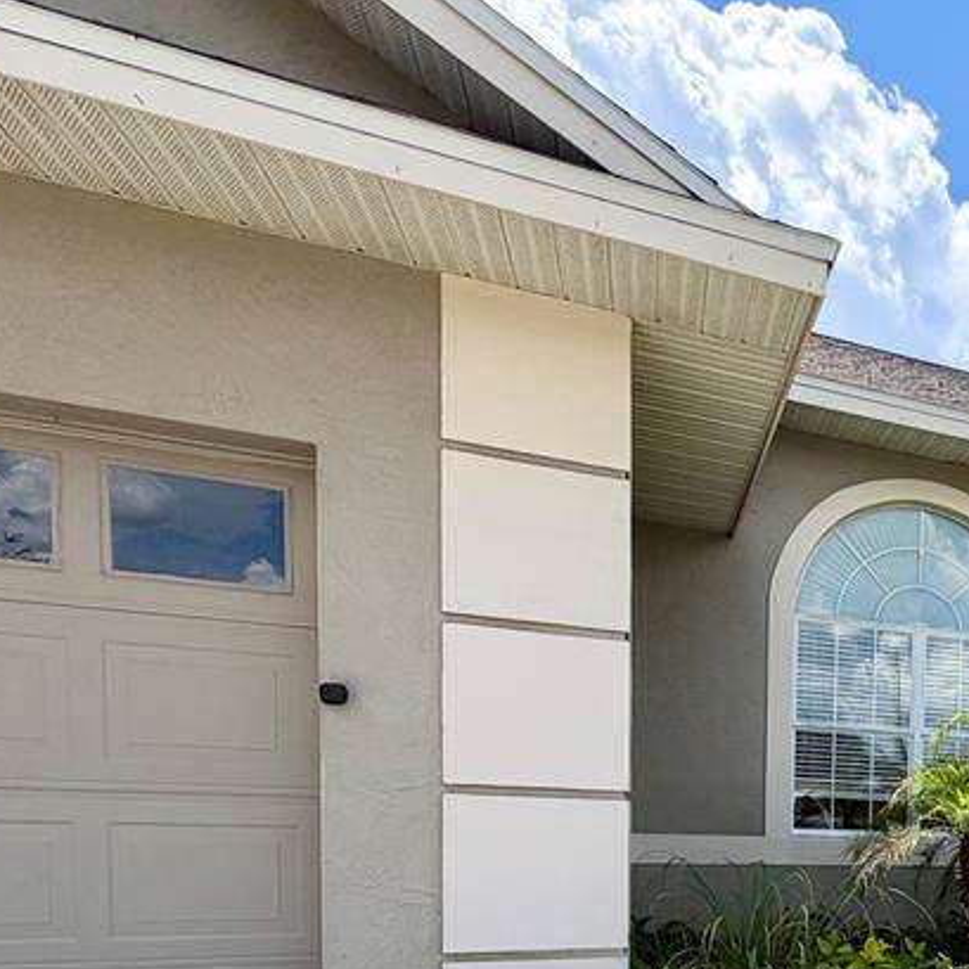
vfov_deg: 47.4
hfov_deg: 39.3
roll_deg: -1.8
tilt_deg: -1.8
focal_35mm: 31
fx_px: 982
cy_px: 867
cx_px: 1142
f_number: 2.2
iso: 20
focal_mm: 2.22
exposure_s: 1/770
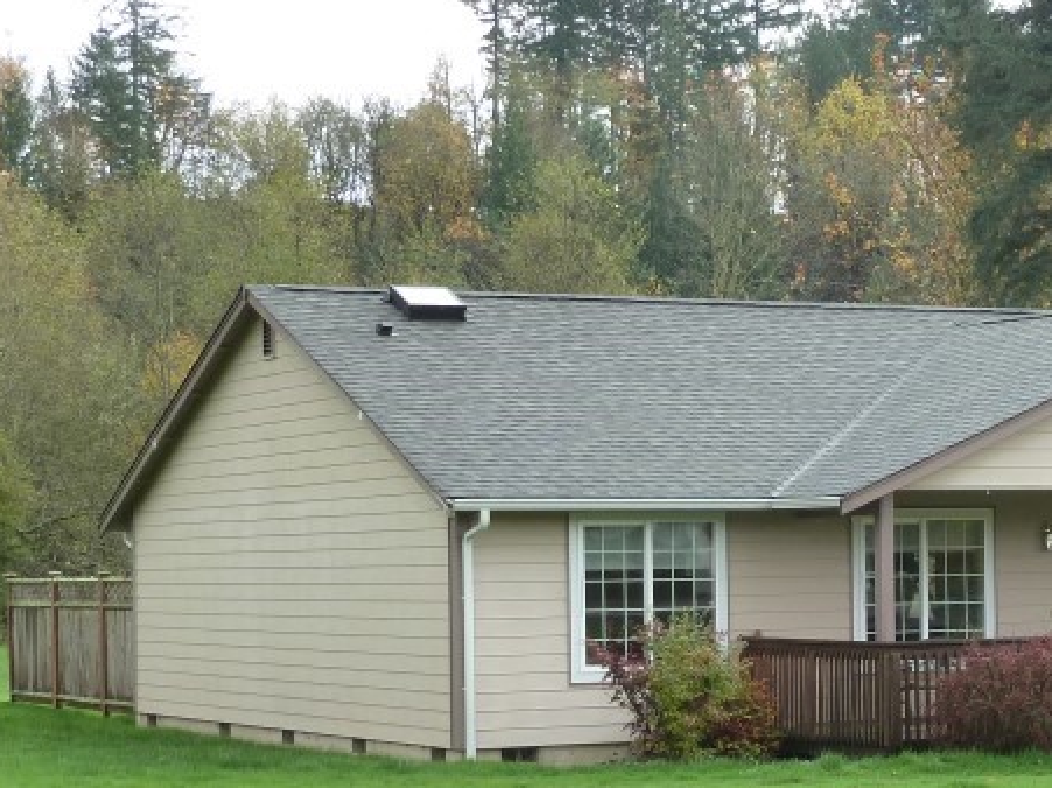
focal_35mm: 109
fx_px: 3312
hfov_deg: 17.6
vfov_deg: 13.5
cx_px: 1059
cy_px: 569
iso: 125
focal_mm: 7.9
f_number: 4
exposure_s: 1/100
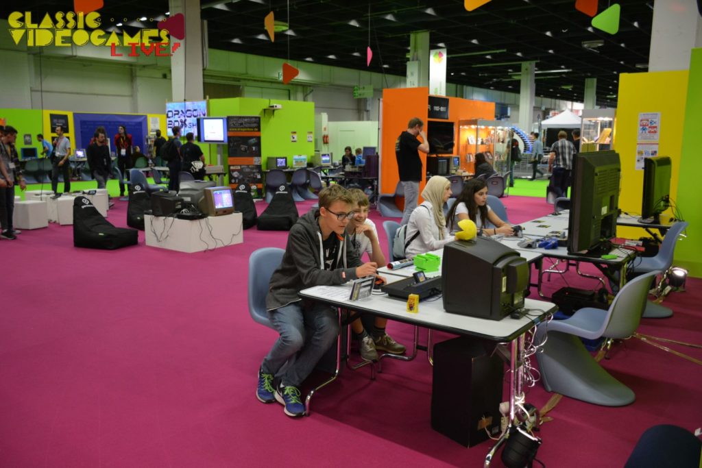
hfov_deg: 61.9
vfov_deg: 43.6
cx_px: 351
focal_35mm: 30
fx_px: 585
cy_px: 234
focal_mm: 20
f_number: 3.5
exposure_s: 1/30
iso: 1000
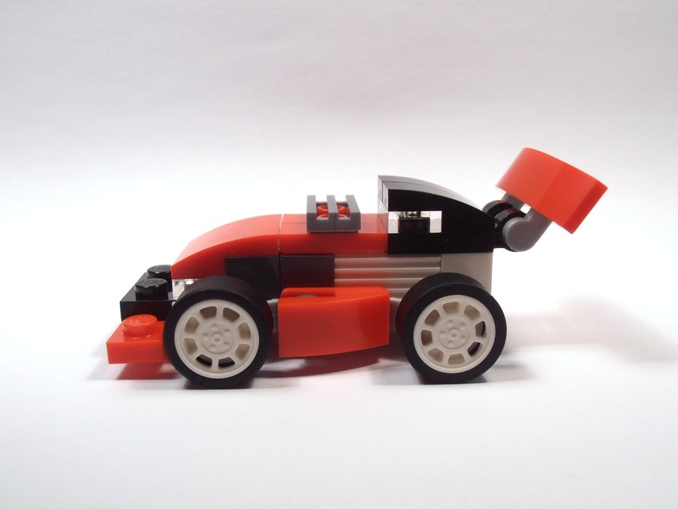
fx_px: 725
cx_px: 339
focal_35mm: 37
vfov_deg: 38.7
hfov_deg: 50.1
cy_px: 254
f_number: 3.9
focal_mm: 6.61
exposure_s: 1/50
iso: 80
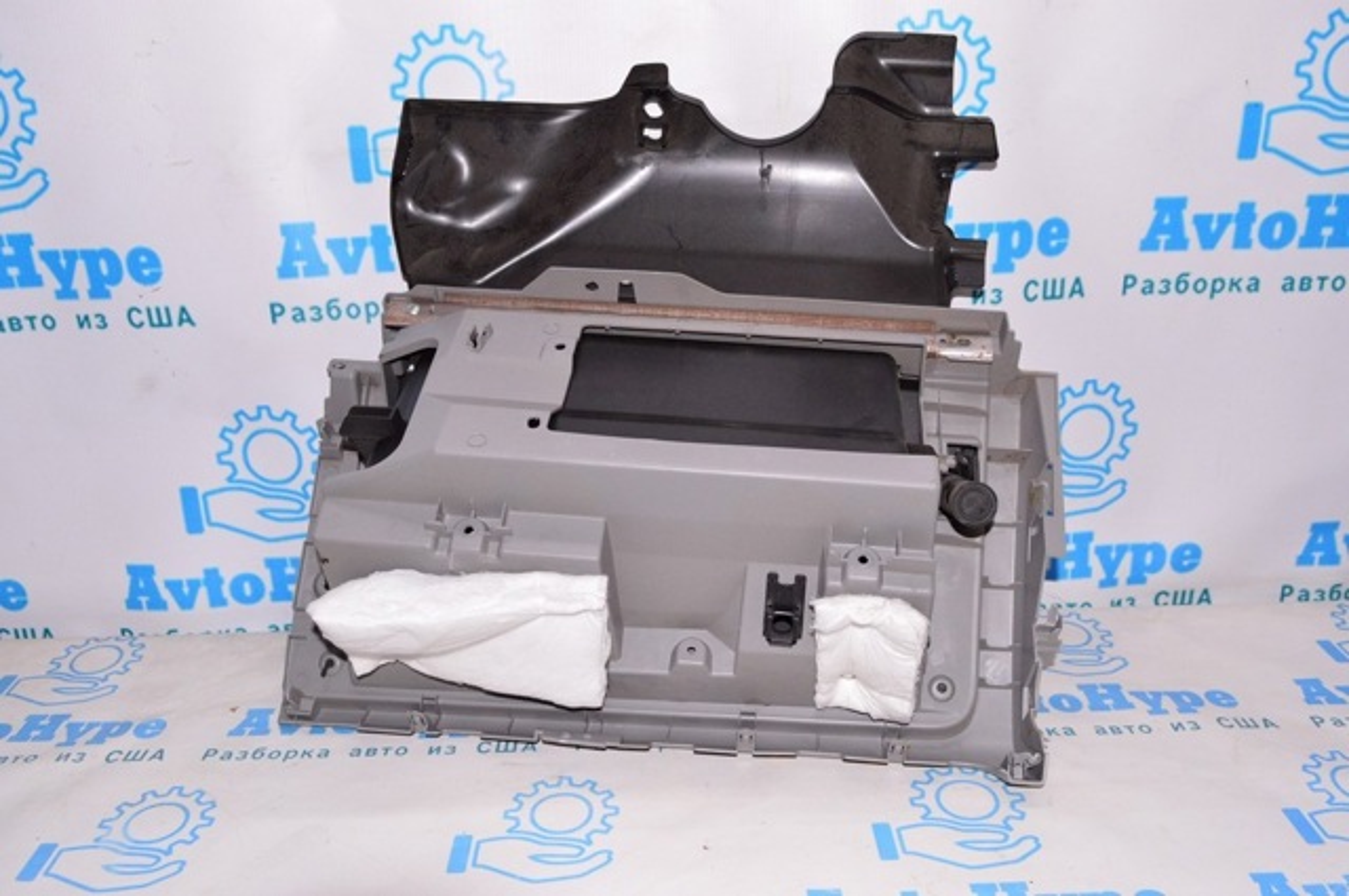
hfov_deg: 59.6
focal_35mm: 32
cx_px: 674
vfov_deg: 41.6
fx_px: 1179
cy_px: 448
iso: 1600
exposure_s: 1/200
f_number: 8
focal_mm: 21
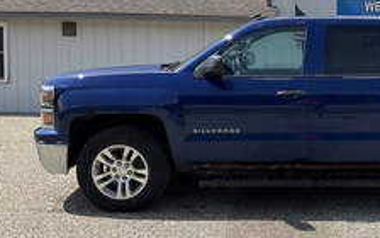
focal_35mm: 55
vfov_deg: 23.6
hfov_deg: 35.1
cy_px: 114
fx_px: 570
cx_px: 329
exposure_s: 1/2058
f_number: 1.8
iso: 25
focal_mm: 3
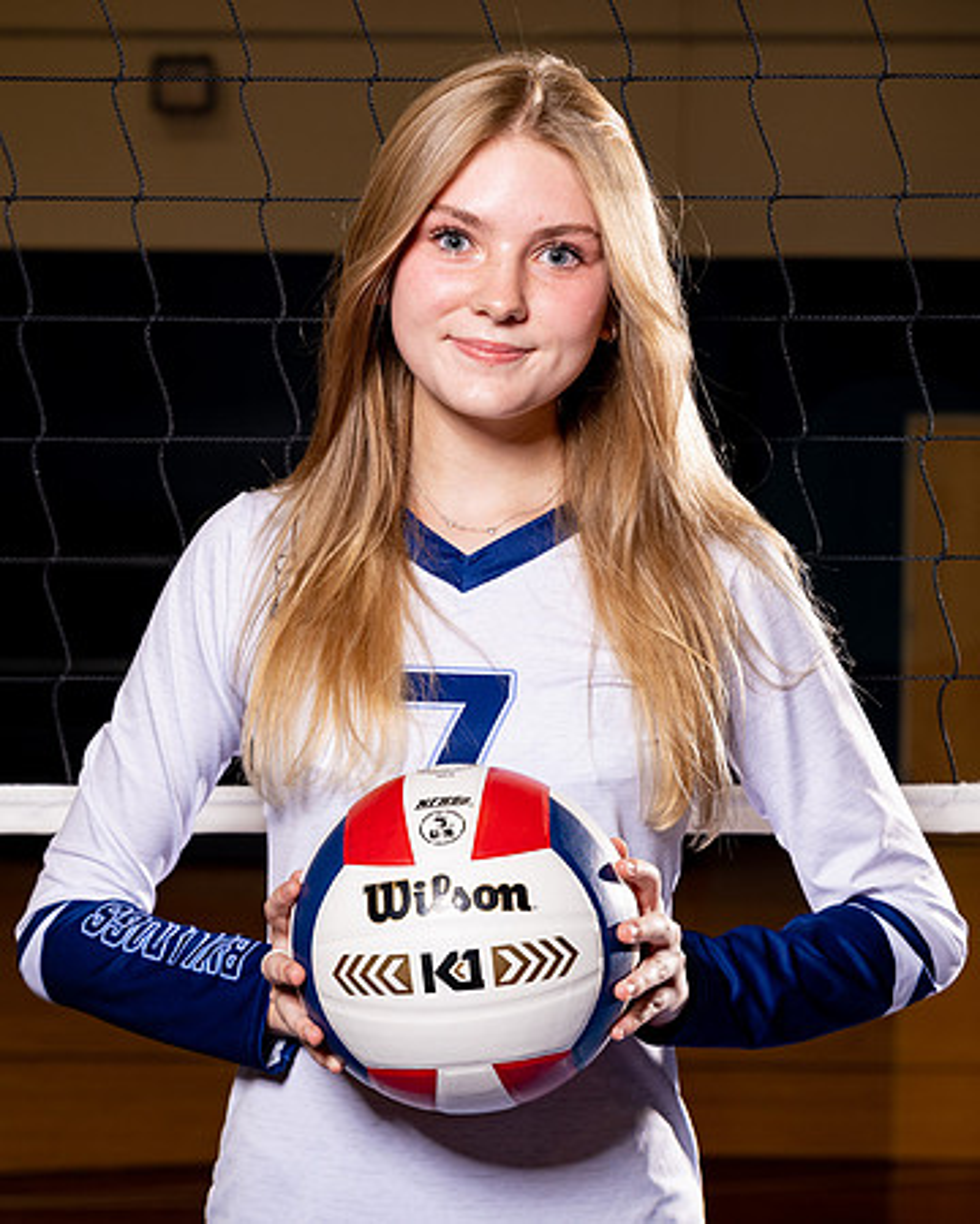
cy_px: 617
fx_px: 3603
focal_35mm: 99
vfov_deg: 19.3
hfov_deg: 15.5
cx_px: 435
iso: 250
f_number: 5.6
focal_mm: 68
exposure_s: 1/125
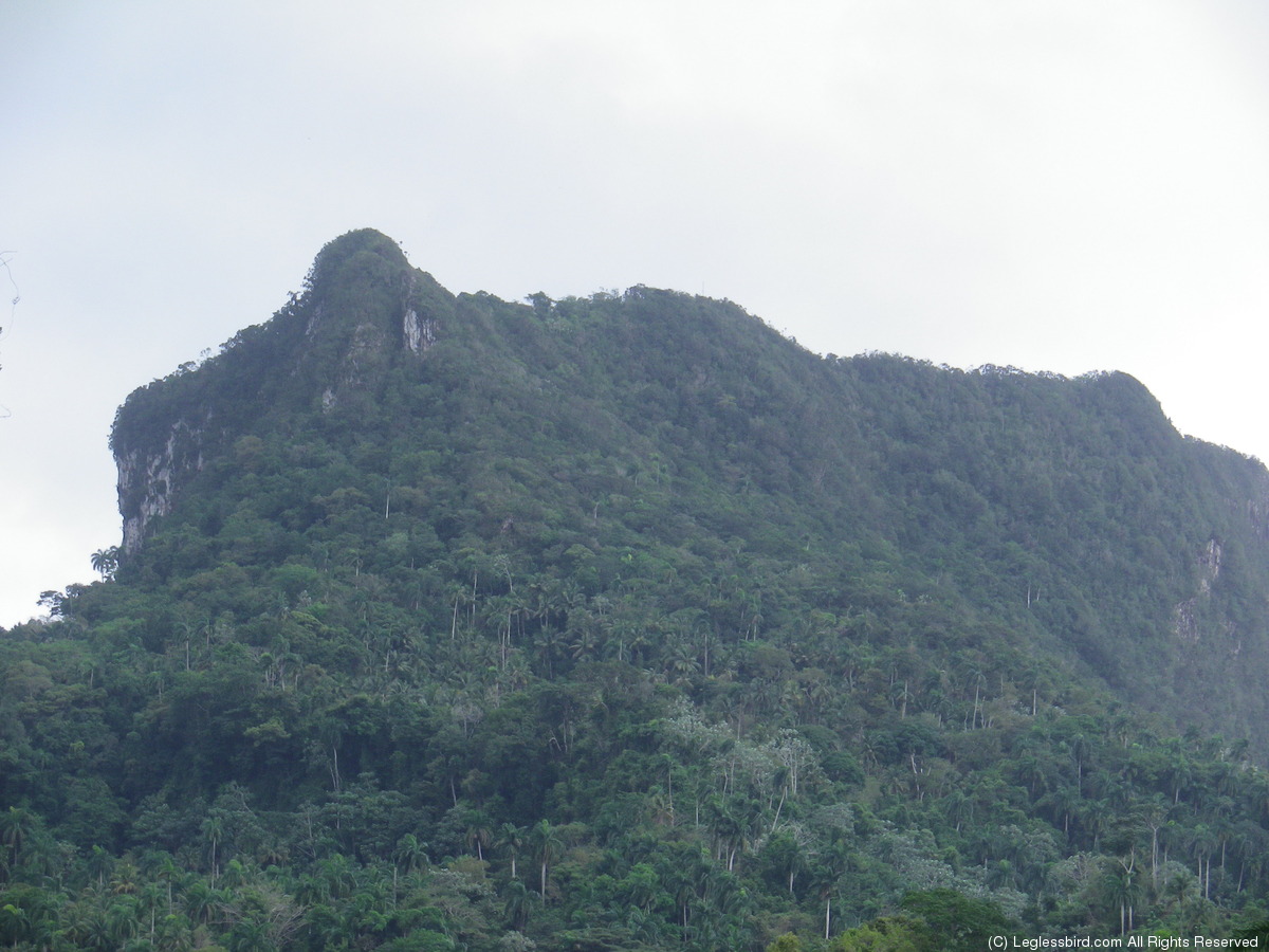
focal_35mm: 179
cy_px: 476
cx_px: 634
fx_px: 6562
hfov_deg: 11.0
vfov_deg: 8.3
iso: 100
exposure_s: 1/125
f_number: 5.7
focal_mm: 31.6
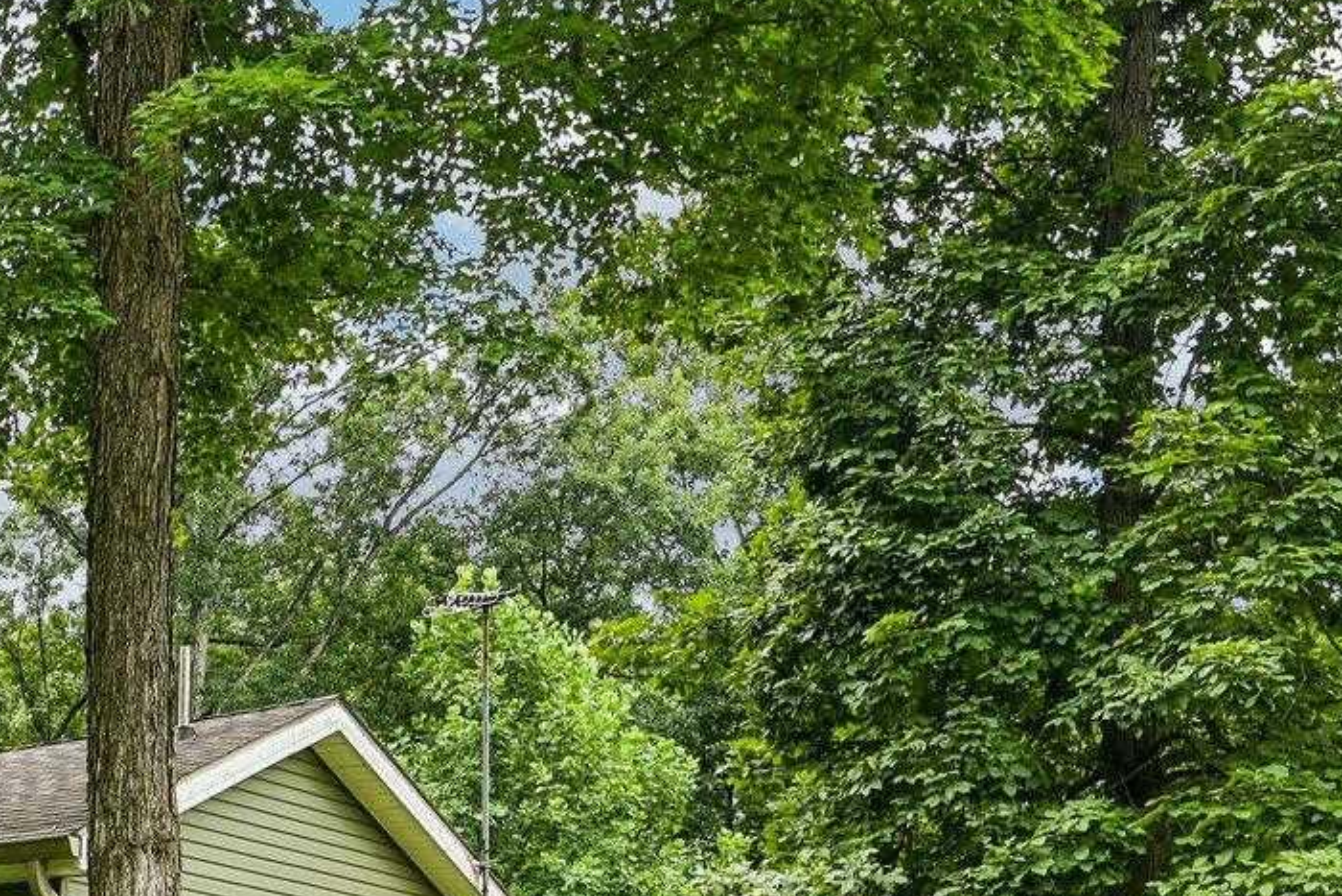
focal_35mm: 79
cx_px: -422
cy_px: 1283
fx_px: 2945
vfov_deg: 16.0
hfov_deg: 22.8
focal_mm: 27
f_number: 8
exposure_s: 1/40
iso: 100
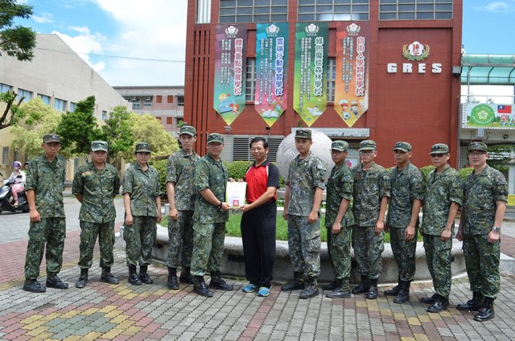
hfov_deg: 57.3
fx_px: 471
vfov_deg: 39.8
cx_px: 258
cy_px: 170
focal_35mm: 33
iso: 140
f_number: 8
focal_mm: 22
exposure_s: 1/250
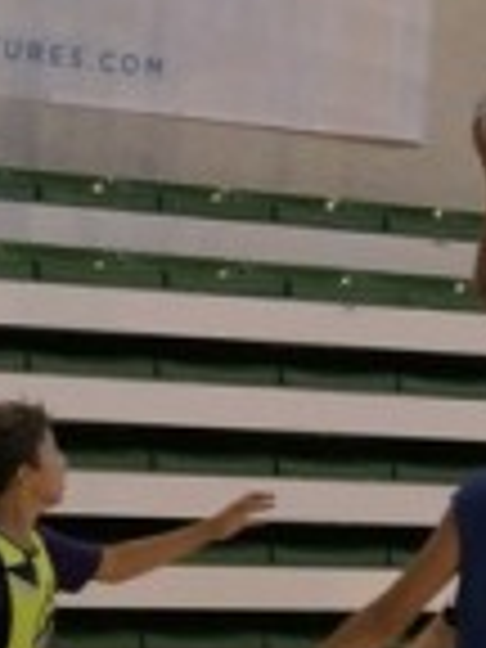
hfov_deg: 6.7
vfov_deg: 9.1
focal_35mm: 217
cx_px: 855
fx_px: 4062
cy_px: 490
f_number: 2.8
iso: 1600
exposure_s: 1/500
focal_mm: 13.3
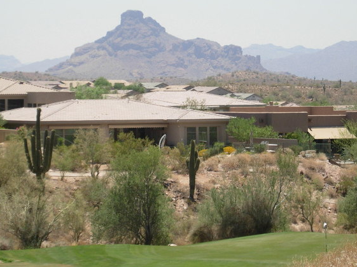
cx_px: 213
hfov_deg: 11.2
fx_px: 1814
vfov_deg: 8.4
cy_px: 94
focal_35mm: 176
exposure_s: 1/322
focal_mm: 26.3
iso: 50
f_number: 5.3
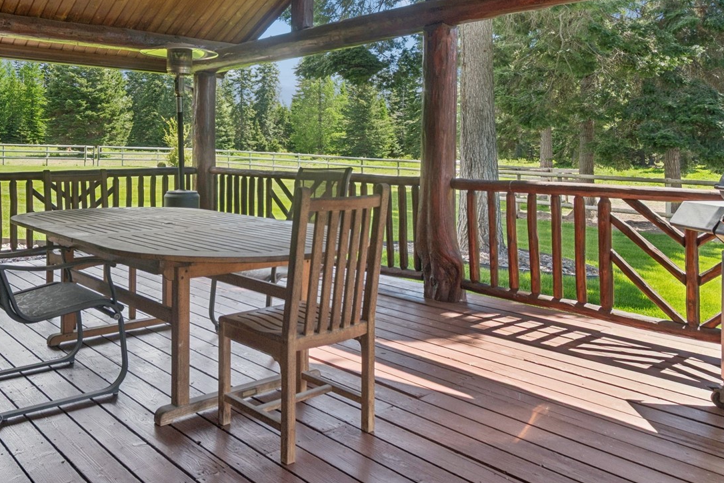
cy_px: 149
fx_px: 603
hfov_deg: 61.2
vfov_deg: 42.8
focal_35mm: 30
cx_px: 280
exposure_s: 1/100
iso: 100
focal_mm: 10
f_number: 6.3
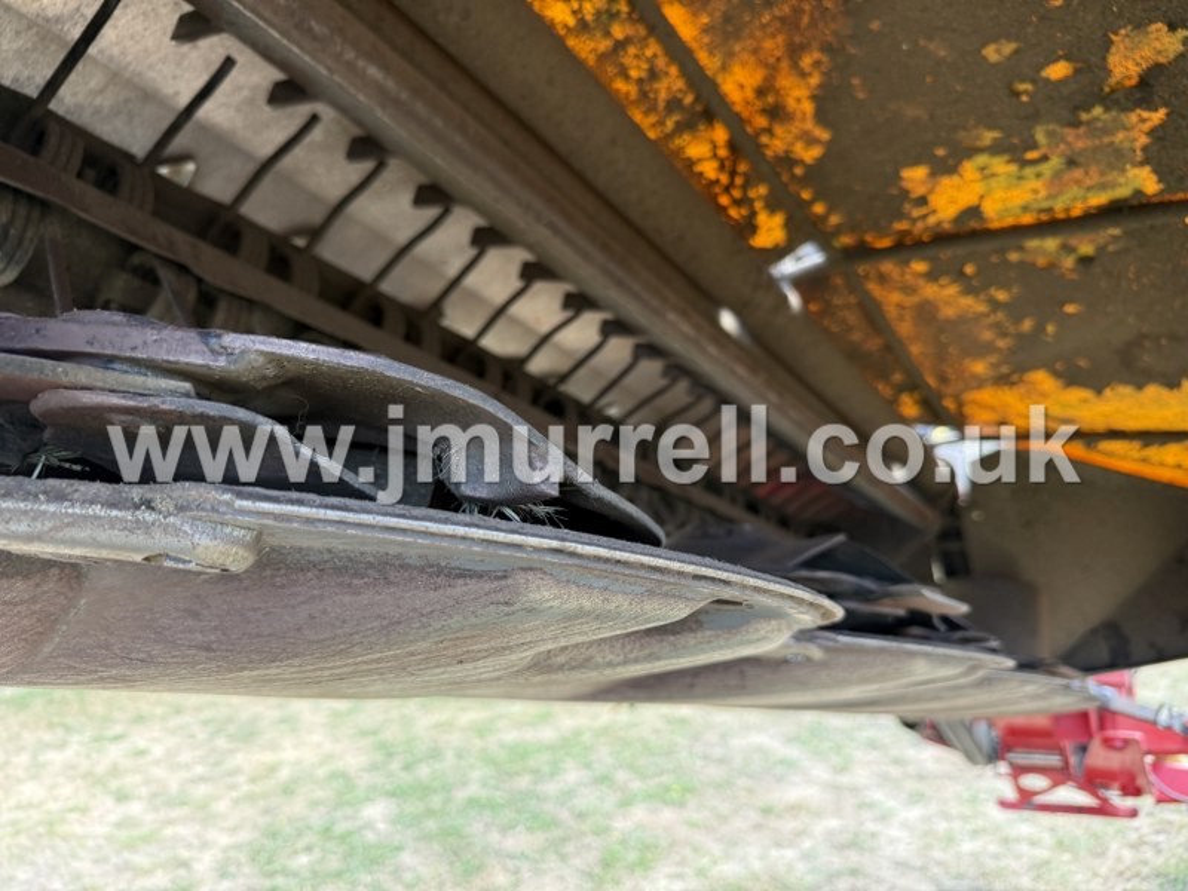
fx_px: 824
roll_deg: +5.0
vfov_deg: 56.8
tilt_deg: -0.8
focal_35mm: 24
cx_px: 594
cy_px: 446
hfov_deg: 71.6
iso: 125
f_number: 1.78
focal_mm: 6.76
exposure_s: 1/222
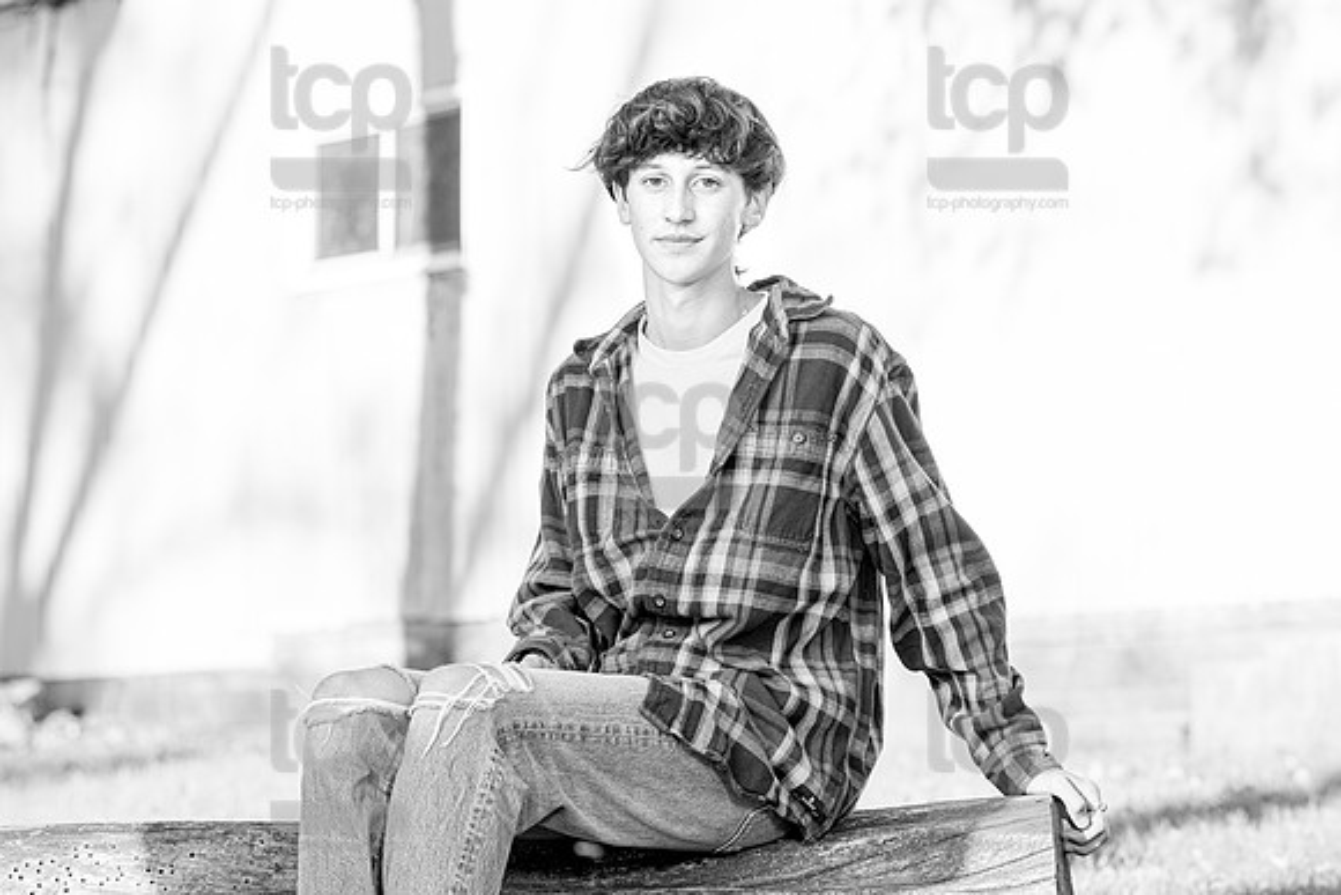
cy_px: 372
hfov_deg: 14.7
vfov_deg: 9.9
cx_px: 612
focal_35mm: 139
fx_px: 5189
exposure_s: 1/250
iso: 200
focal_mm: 116
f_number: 4.5
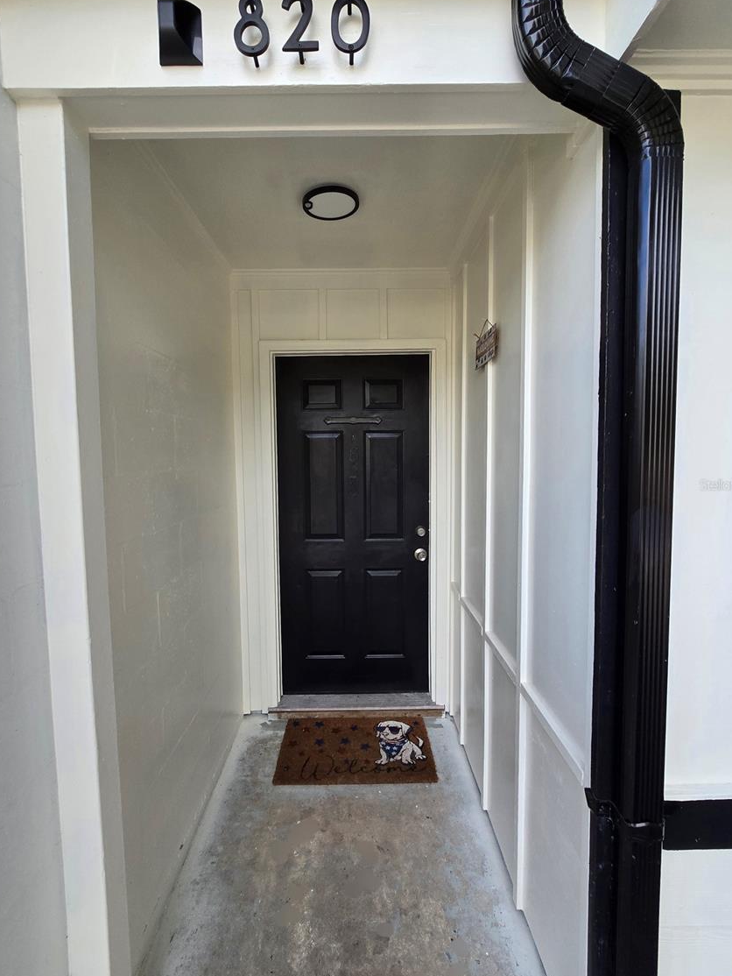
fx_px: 395
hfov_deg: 85.7
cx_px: 368
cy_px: 484
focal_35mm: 14
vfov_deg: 102.0
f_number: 2.2
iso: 80
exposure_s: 1/370
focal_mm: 2.2
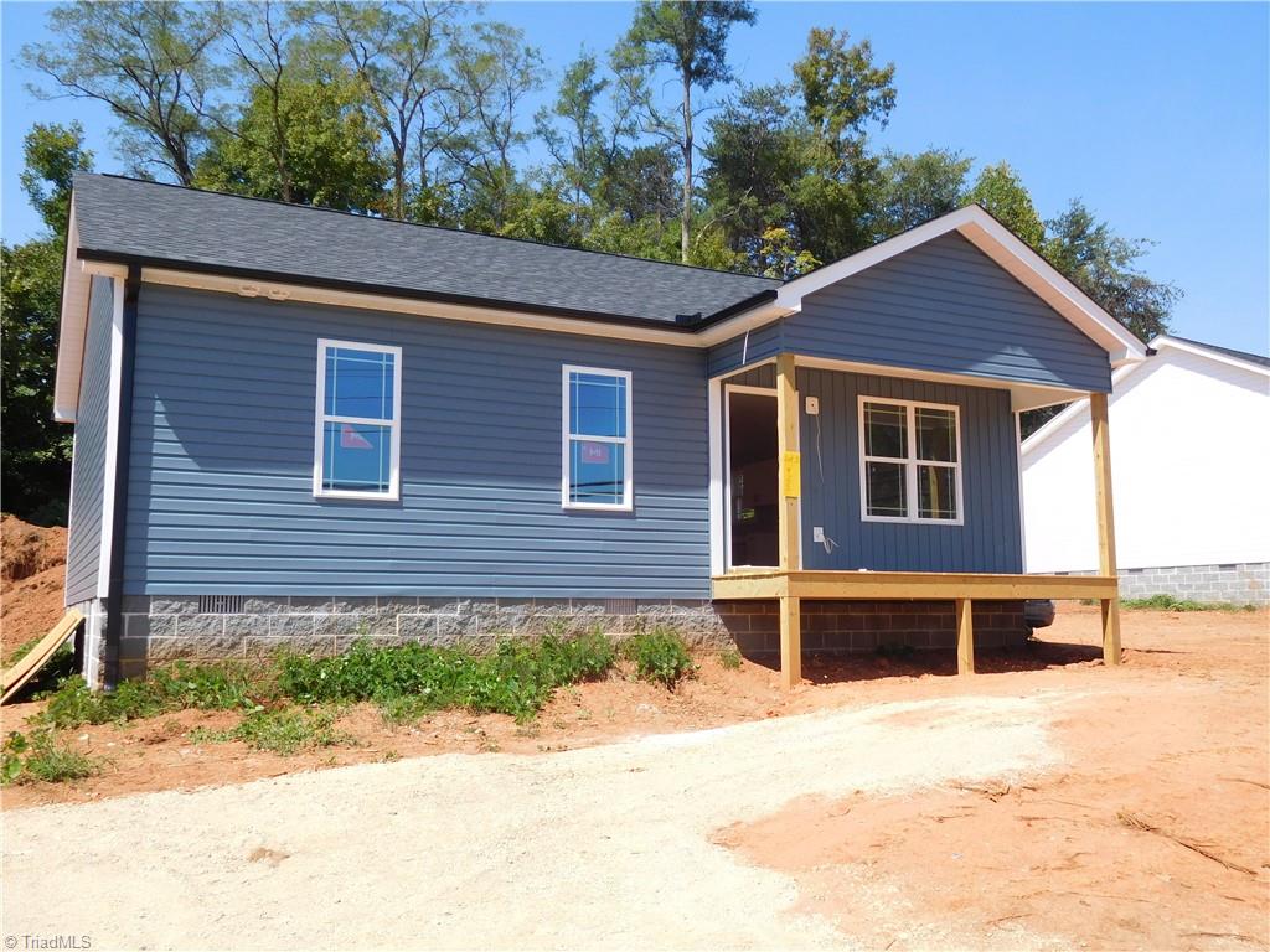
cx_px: 635
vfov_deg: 44.2
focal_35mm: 32
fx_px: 1174
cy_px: 476
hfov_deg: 56.8
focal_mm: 5.7
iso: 125
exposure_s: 1/800
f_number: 3.6
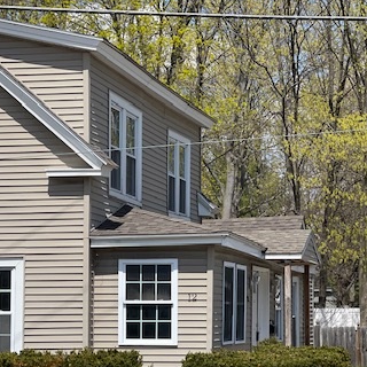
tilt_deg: +2.1
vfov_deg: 15.4
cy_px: 244
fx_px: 1355
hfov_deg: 15.4
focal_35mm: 113
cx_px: 202
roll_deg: +0.6
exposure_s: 1/1292
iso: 20
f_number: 2.2
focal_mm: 7.5
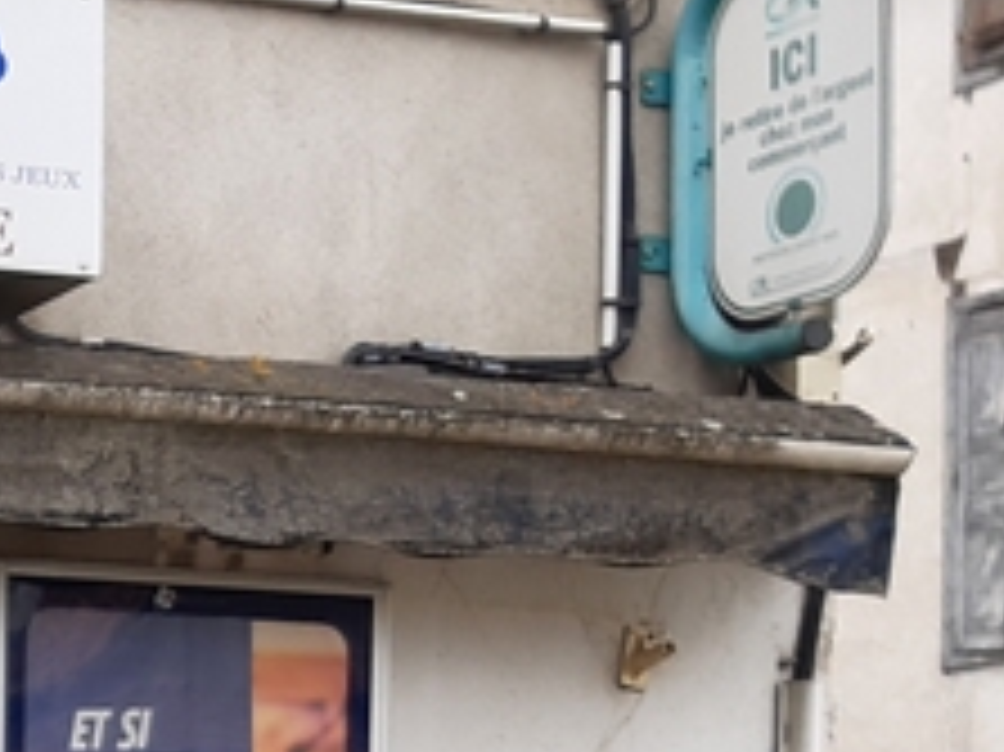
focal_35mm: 112
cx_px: -765
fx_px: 3247
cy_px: 1036
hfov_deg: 15.3
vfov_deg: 12.7
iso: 40
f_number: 1.7
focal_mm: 3.92
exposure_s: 1/262
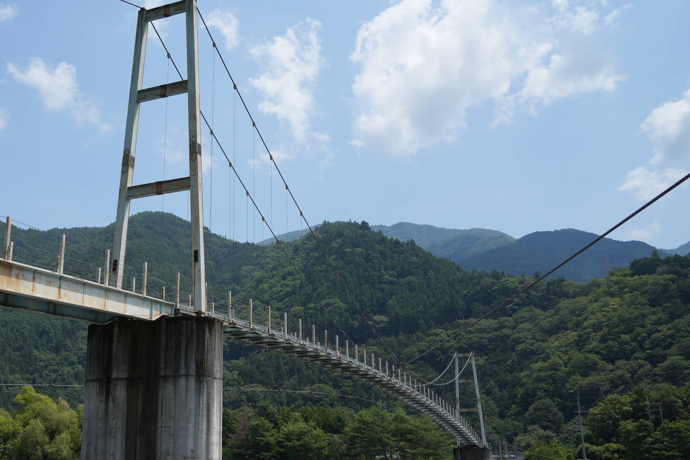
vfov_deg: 34.2
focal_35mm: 39
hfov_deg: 48.6
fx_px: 747
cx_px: 222
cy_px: 242
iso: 100
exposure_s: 1/400
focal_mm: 28
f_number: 8
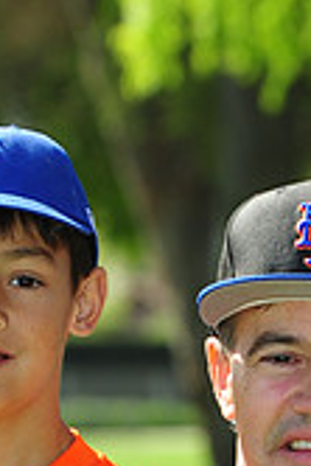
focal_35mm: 506
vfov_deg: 4.1
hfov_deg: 2.7
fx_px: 6543
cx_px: 143
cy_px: 601
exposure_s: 1/250
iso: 200
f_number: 7.1
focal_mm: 145
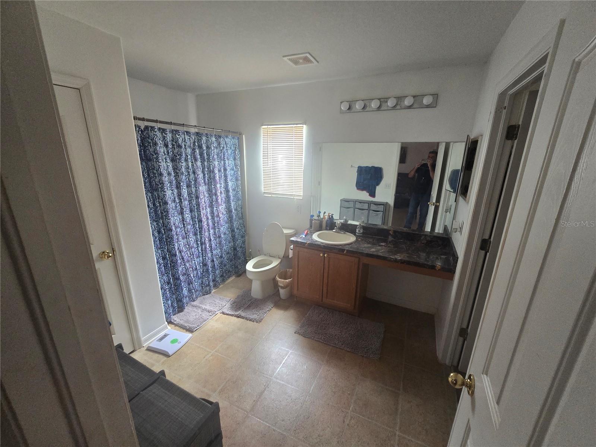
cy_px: 224
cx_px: 298
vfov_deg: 89.9
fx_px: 224
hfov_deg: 106.2
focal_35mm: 13
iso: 320
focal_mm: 2.2
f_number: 2.2
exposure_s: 1/60
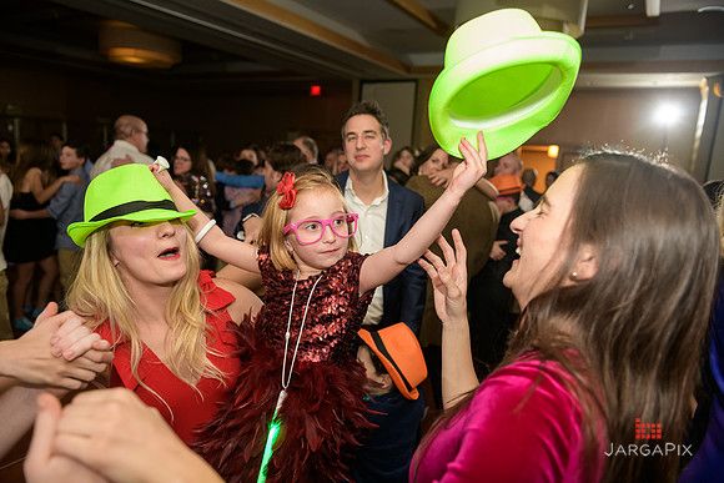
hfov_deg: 73.7
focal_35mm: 24
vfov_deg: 53.2
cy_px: 242
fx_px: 483
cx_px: 362
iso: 1600
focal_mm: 24
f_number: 3.2
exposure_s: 1/125
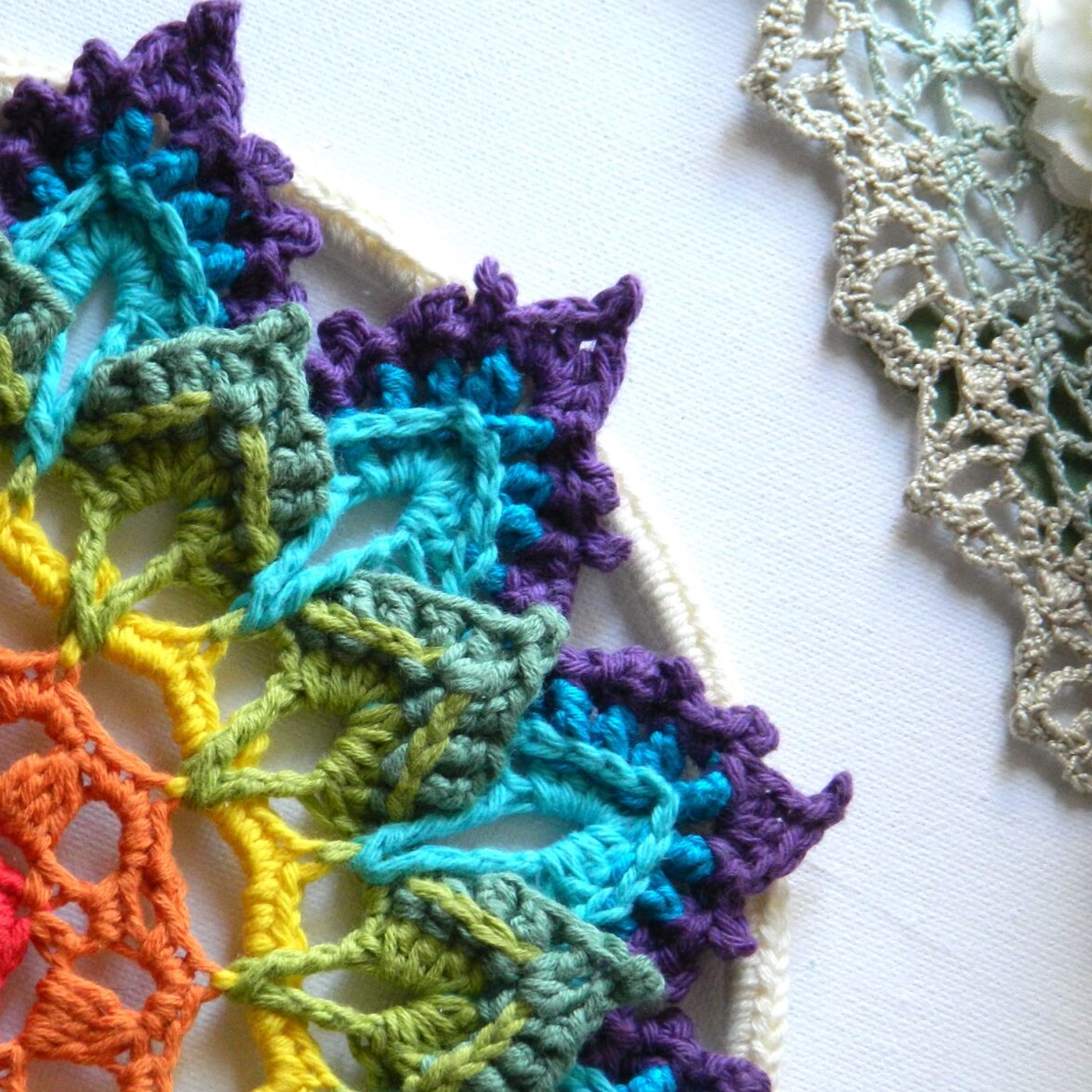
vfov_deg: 13.9
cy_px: 674
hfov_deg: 13.9
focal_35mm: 125
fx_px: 4461
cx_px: 392
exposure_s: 1/50
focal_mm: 15.1
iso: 280
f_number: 4.2
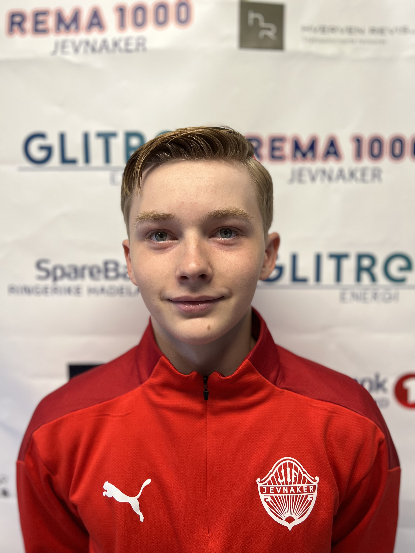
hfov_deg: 53.1
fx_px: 416
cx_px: 208
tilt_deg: -4.8
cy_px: 276
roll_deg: -0.9
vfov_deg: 67.3
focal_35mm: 26
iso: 64
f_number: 1.5
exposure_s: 1/100
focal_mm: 5.7
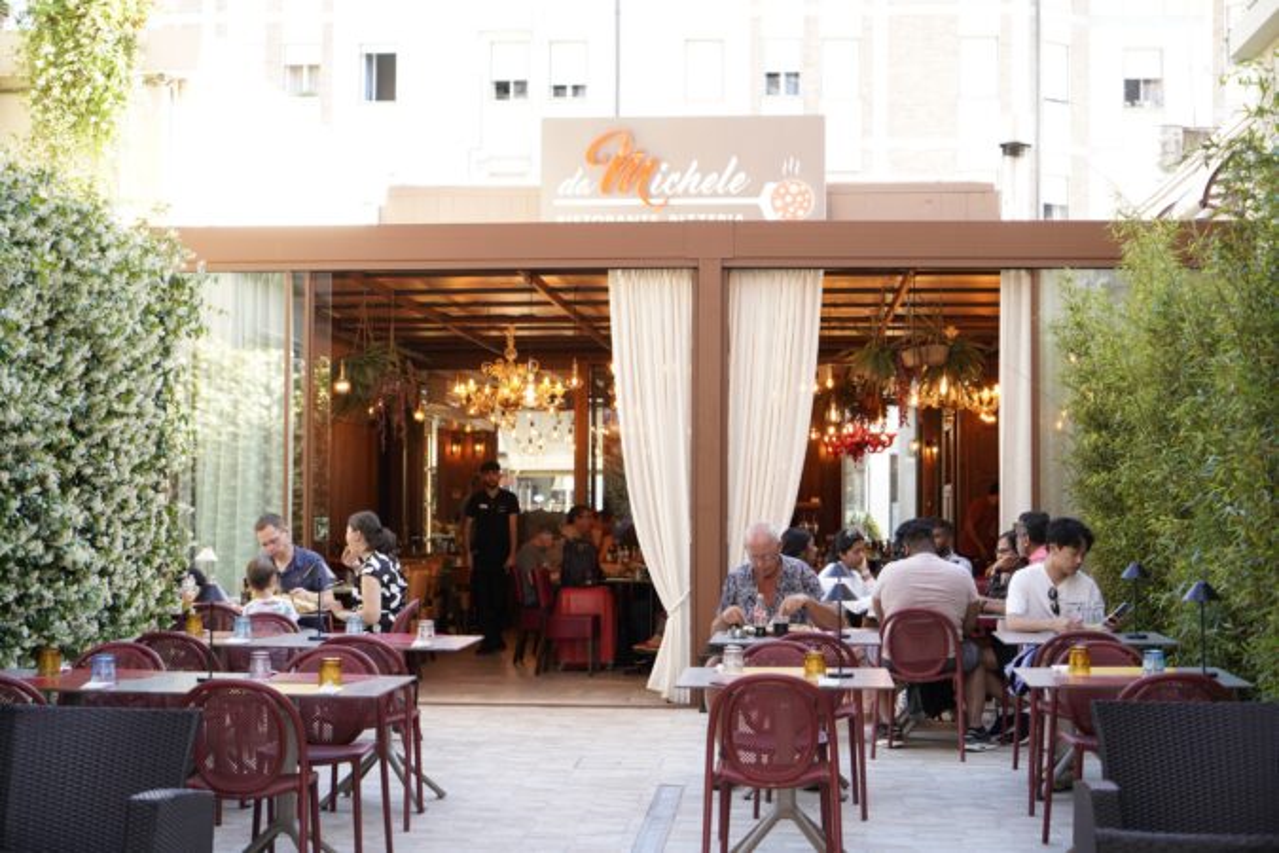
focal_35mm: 60
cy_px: 426
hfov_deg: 33.4
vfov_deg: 22.6
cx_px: 640
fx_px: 2131
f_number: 5
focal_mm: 60
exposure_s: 1/160
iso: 800
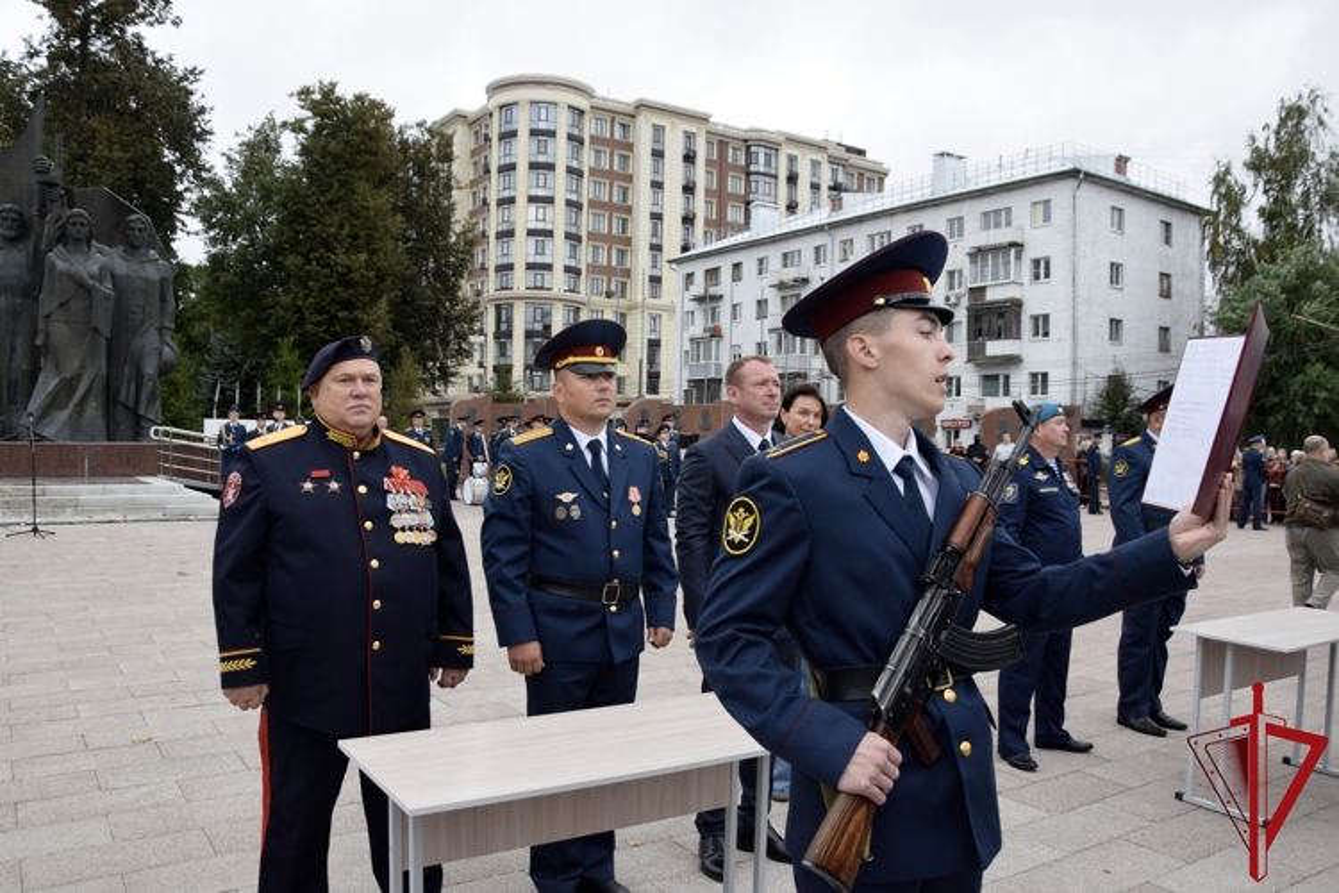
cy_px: 446
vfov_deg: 47.9
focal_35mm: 27
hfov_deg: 67.4
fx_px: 1004
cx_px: 670
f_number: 7.1
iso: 400
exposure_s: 1/200
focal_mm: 18
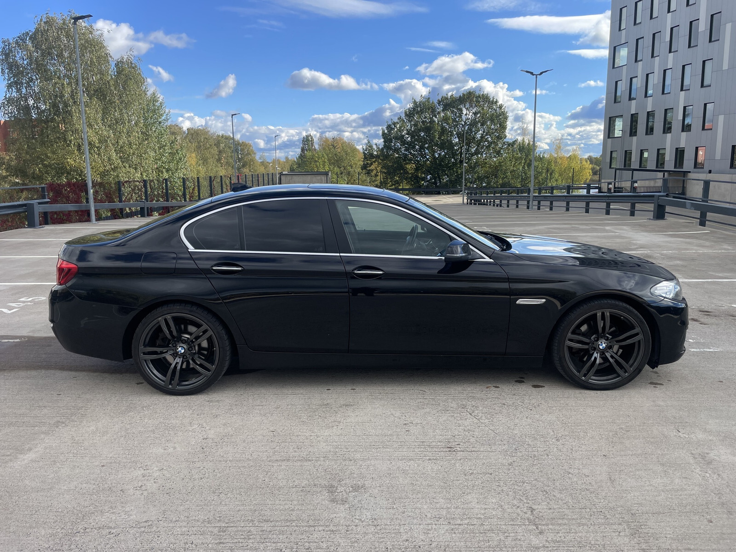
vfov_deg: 53.1
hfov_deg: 67.3
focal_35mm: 26
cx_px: 368
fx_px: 553
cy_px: 276
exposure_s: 1/2132
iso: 32
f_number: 1.6
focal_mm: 4.2
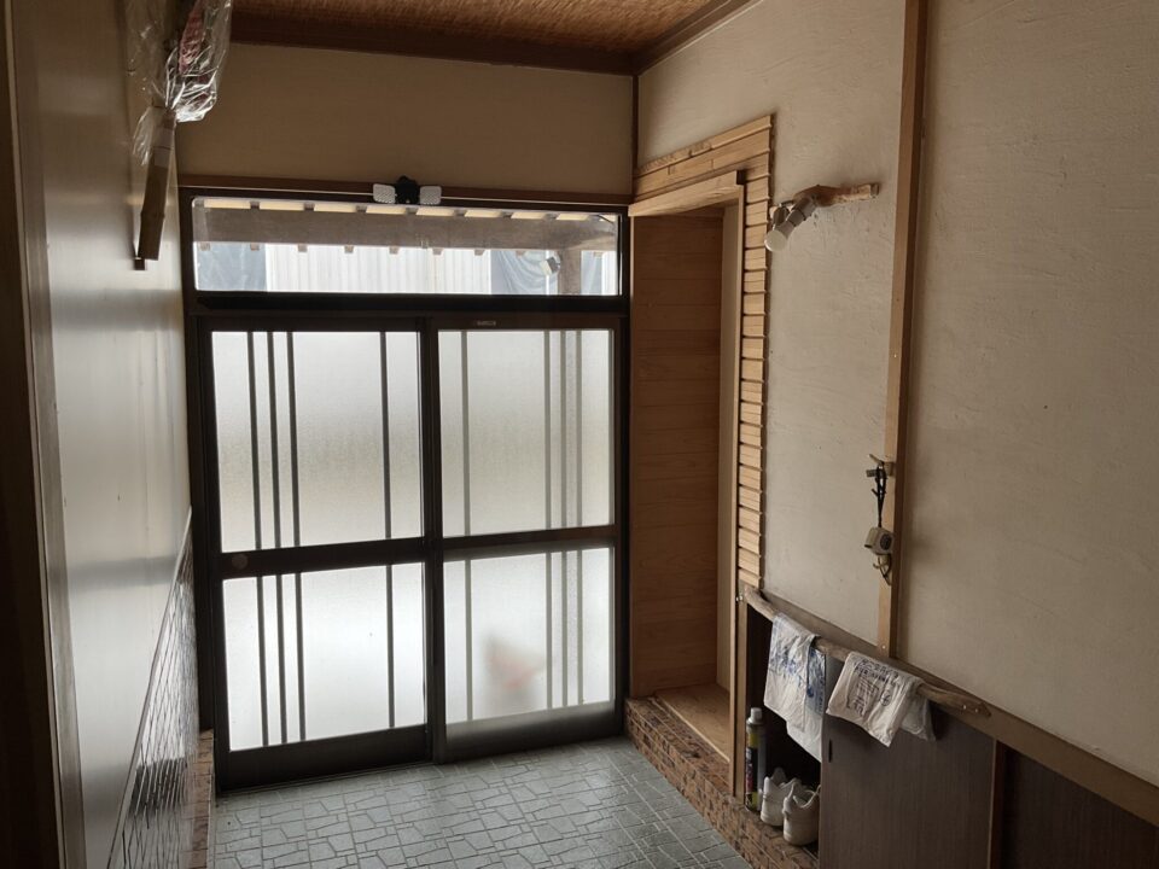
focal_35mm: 29
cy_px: 434
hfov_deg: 61.7
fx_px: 971
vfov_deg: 48.2
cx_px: 580
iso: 40
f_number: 1.8
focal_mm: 3
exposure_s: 1/122
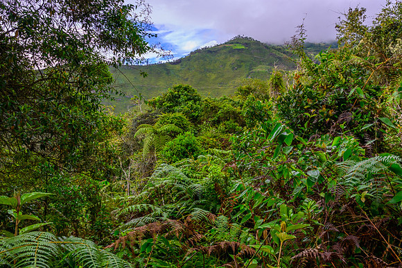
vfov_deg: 53.1
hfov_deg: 73.8
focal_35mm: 24
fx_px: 268
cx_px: 201
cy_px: 134
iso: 800
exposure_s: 1/400
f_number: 10
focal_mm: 24
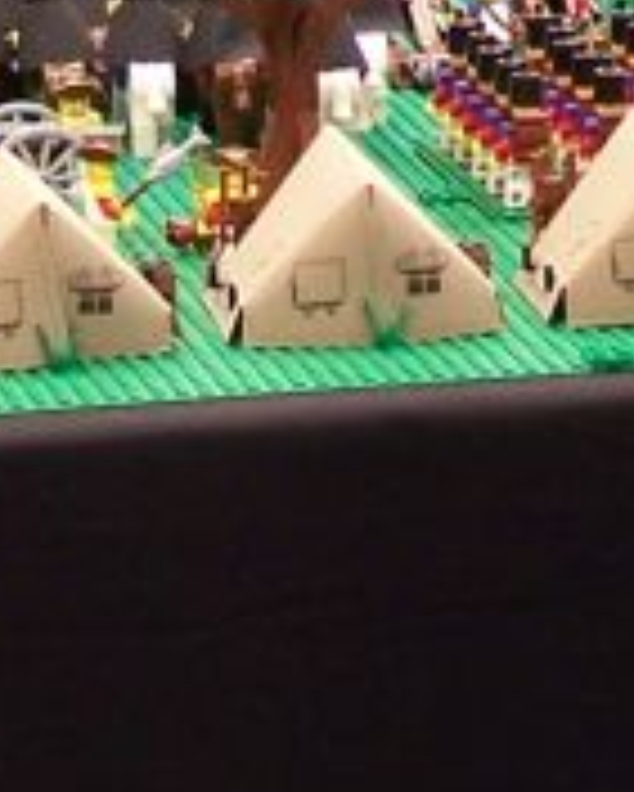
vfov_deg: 5.2
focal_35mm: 364
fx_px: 8530
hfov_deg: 4.2
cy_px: -608
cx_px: 652
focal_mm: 10.7
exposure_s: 1/2
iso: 80
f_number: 3.2
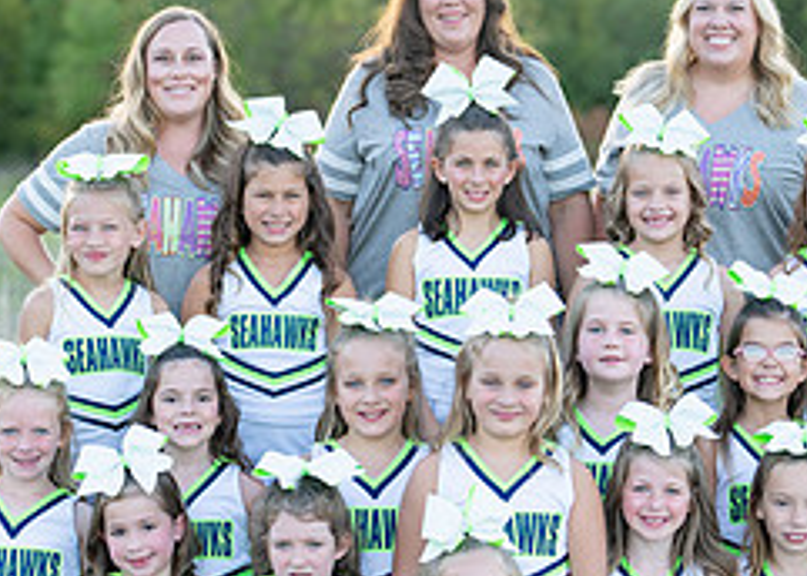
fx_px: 3208
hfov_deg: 14.3
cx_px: 519
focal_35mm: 140
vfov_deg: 10.3
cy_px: 374
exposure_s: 1/400
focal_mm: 50
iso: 100
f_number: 1.6
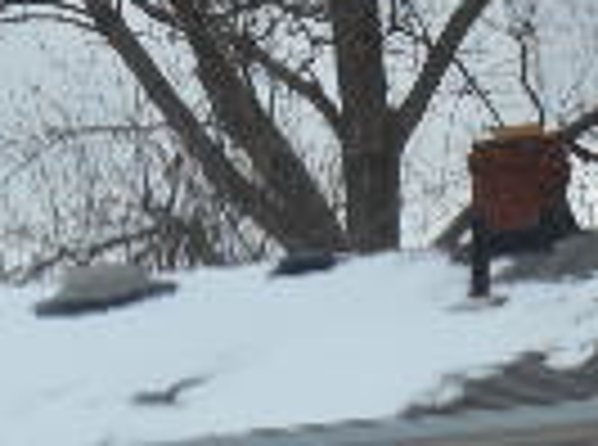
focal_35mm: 198
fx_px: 3411
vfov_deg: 7.3
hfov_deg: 10.0
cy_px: 806
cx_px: 108
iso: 80
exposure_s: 1/250
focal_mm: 7.2
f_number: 3.9
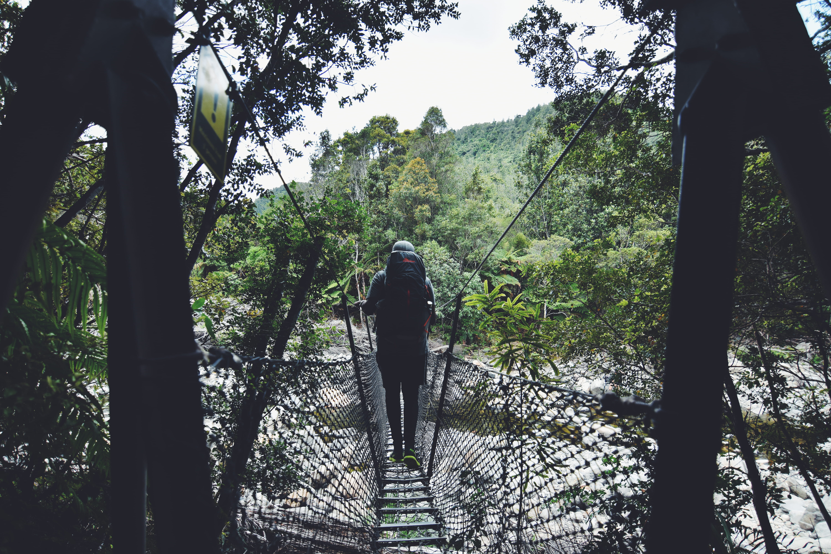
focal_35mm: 20
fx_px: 450
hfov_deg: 85.4
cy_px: 277
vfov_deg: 63.2
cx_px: 416
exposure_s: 1/320
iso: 100
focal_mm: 13
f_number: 2.8
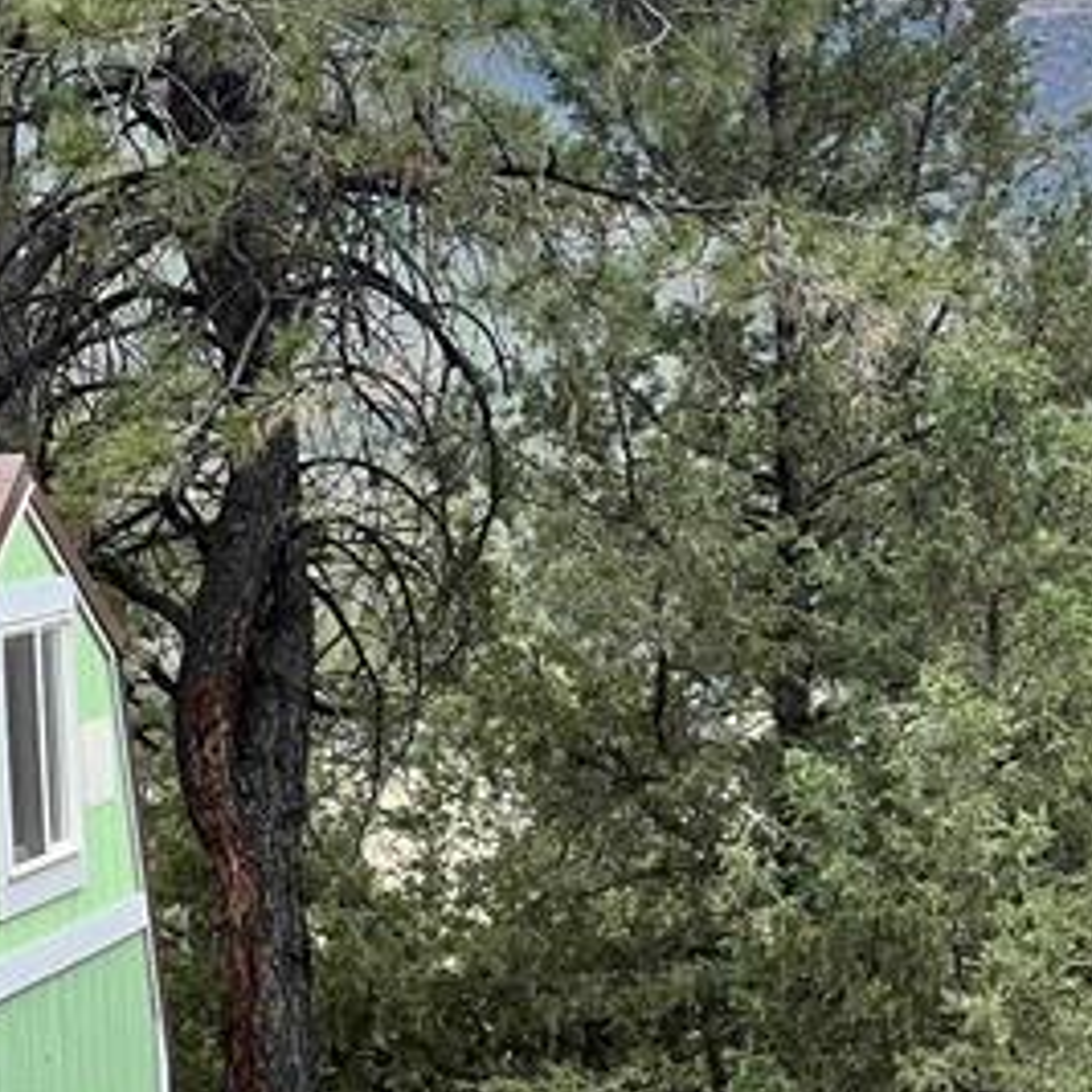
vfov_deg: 8.9
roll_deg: +2.1
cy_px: 675
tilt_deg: -3.1
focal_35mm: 196
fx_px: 6995
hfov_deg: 8.9
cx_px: 928
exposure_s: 1/271
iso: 32
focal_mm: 9
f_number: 2.8
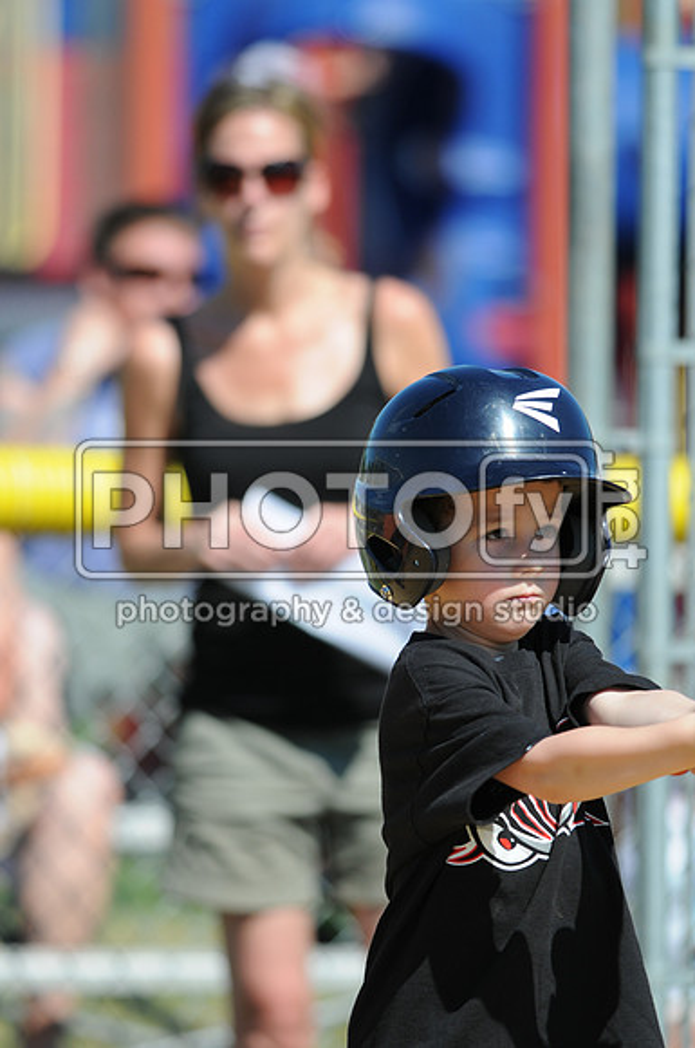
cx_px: 348
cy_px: 524
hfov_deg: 3.0
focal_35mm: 450
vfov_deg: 4.6
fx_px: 13069
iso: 200
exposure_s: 1/1600
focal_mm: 300
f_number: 4
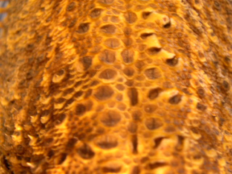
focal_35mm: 38
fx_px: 255
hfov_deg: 49.0
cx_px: 116
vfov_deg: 37.7
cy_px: 87
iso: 136
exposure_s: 1/4.7
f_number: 2.8
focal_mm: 8
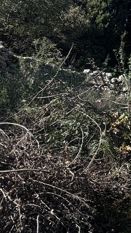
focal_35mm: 41
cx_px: 246
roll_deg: +1.8
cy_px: 101
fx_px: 253
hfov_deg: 19.8
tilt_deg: +11.3
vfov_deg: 49.3
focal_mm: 2.22
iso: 50
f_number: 2.2
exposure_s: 1/1063
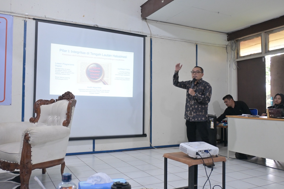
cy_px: 94
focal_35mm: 32
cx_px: 142
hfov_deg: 58.3
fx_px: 254
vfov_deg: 40.8
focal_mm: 21.5
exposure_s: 1/125
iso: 1600
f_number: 4
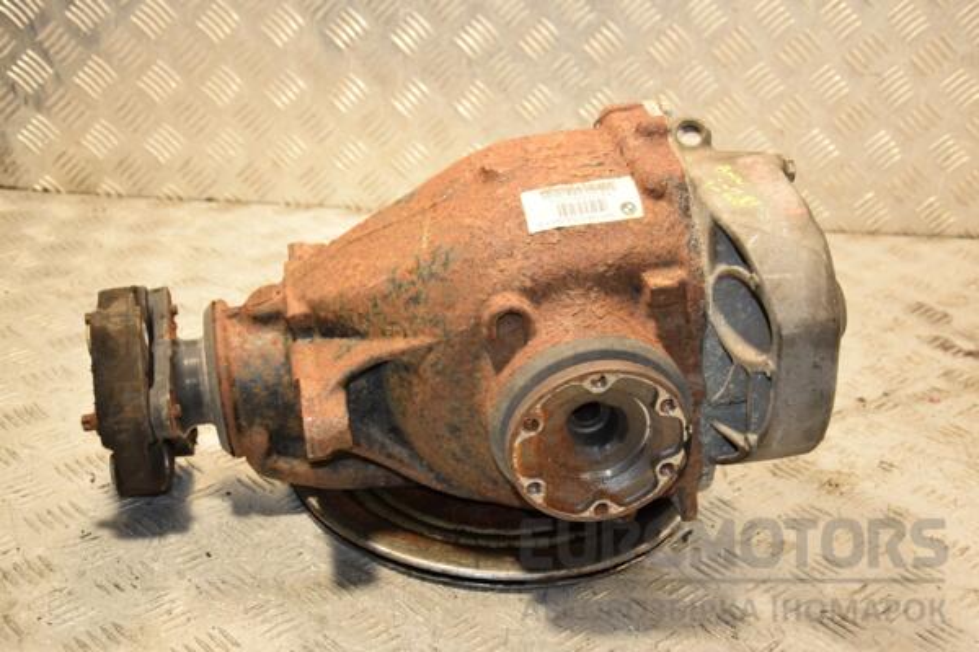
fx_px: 1428
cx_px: 490
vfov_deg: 25.8
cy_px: 326
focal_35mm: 52
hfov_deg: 37.9
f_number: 5
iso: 800
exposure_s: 1/160
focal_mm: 35
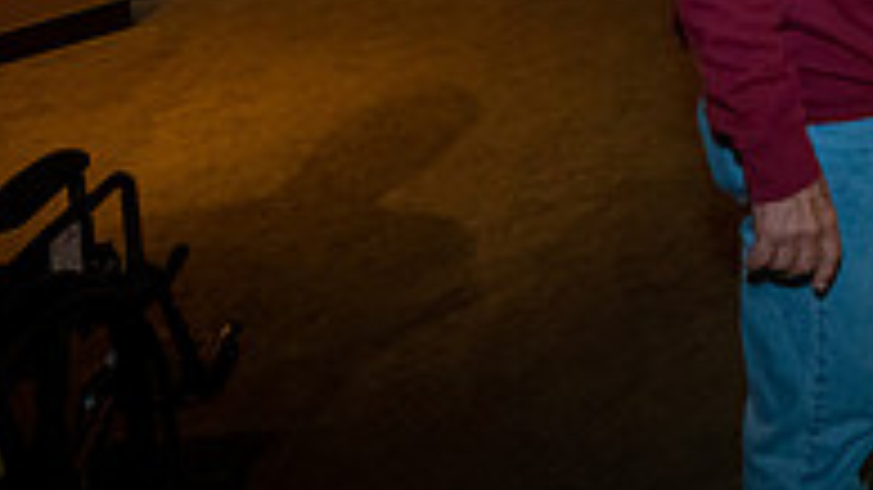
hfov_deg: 24.3
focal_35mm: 75
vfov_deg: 15.1
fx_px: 1736
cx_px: 1170
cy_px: -211
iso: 8000
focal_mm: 24
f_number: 5.6
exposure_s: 1/50
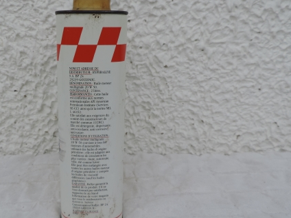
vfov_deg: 41.7
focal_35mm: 34
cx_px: 91
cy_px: 99
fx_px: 286
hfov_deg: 52.7
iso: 80
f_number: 3
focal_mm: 4.3
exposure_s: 1/500
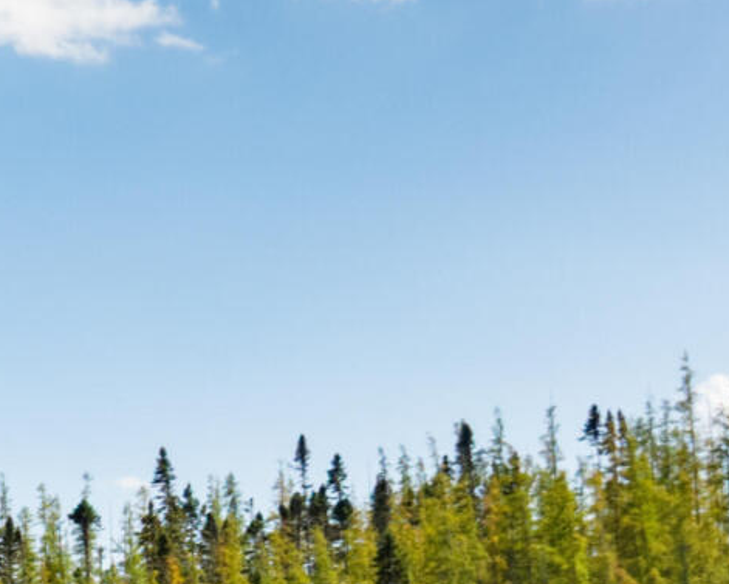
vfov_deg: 10.1
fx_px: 3215
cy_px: 819
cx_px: -1153
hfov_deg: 10.6
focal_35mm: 149
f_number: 5.6
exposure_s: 1/500
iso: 100
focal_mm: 12.29
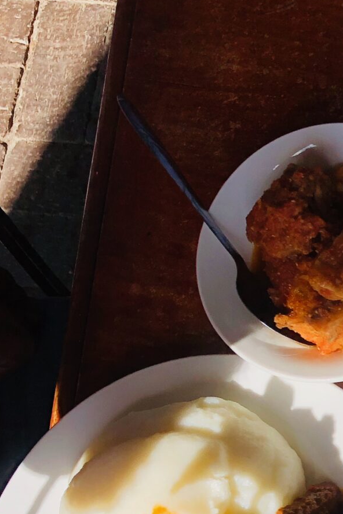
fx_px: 1200
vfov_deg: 23.6
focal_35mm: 84
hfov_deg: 14.9
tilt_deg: -75.3
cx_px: 543
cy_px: 447
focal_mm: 3.99
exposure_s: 1/1600
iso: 20
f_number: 1.8
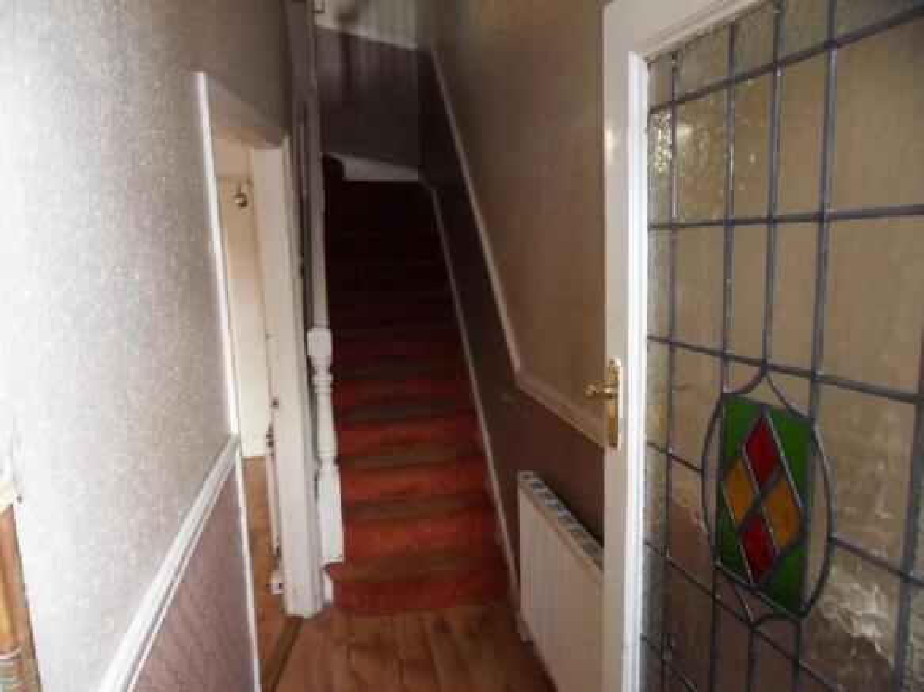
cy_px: 346
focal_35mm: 24
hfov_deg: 71.6
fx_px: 640
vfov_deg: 56.8
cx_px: 462
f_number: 3.3
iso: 200
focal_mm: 4.2
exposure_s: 1/30
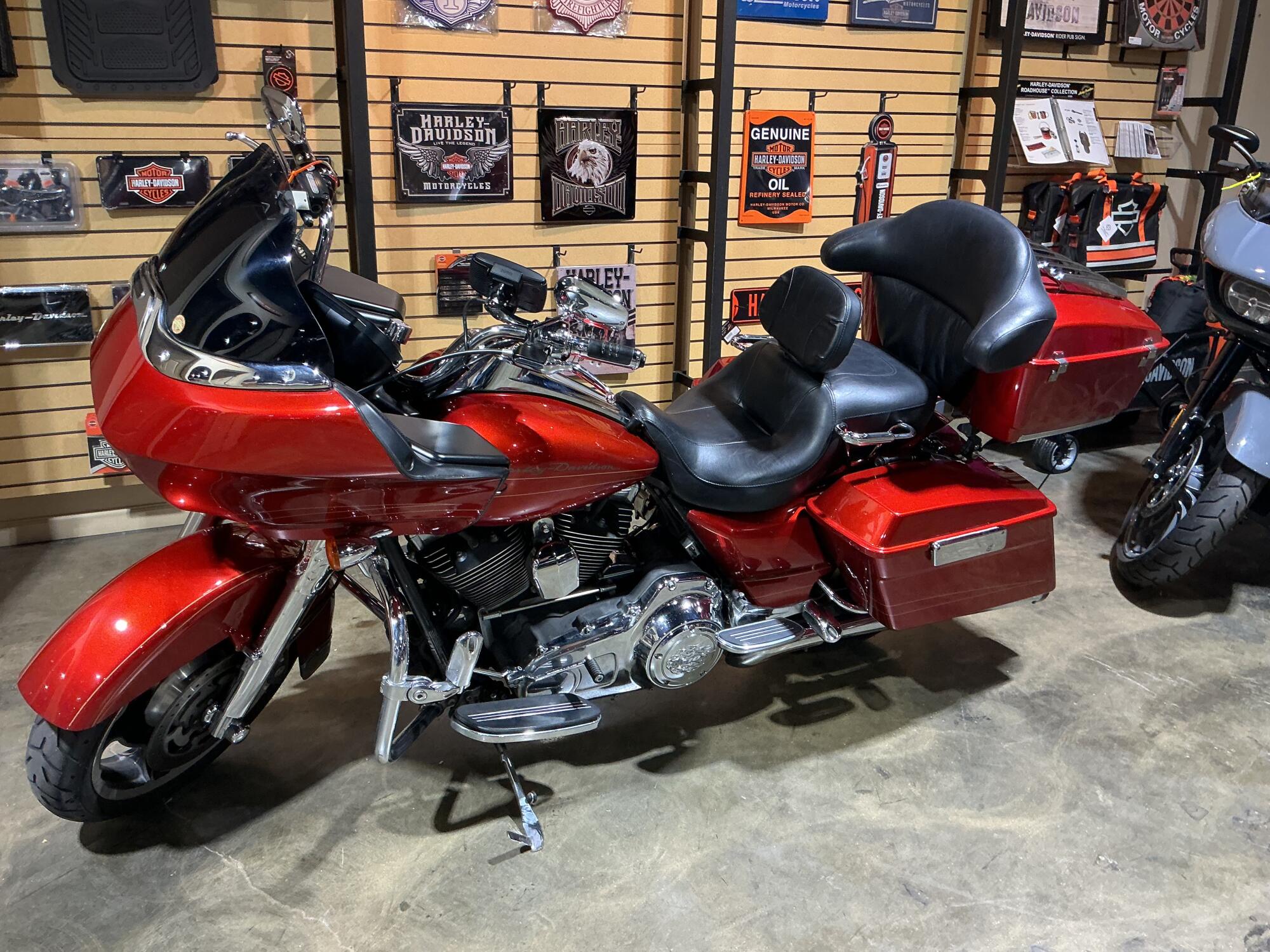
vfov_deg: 48.2
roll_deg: -1.3
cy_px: 476
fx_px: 1064
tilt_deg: -19.4
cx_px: 635
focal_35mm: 29
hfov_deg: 61.7
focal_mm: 3
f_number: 1.8
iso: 125
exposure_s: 1/60
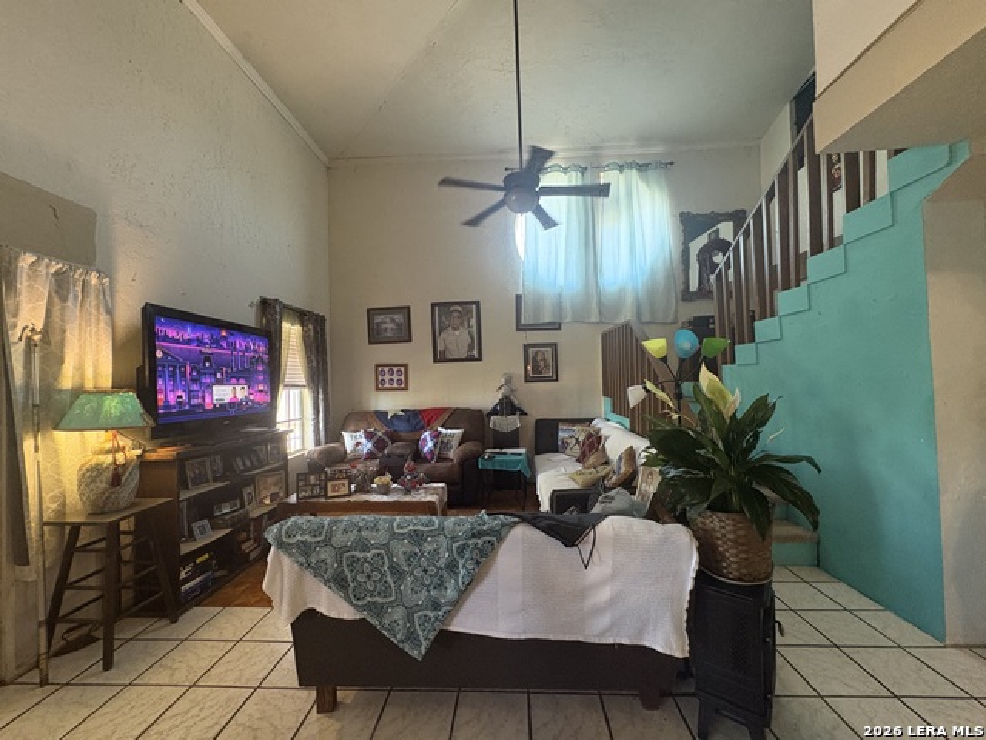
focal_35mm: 14
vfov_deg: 85.7
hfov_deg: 102.1
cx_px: 493
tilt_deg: +1.8
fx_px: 399
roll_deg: +2.5
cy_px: 370
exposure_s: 1/60
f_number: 2.2
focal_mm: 2.22
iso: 500
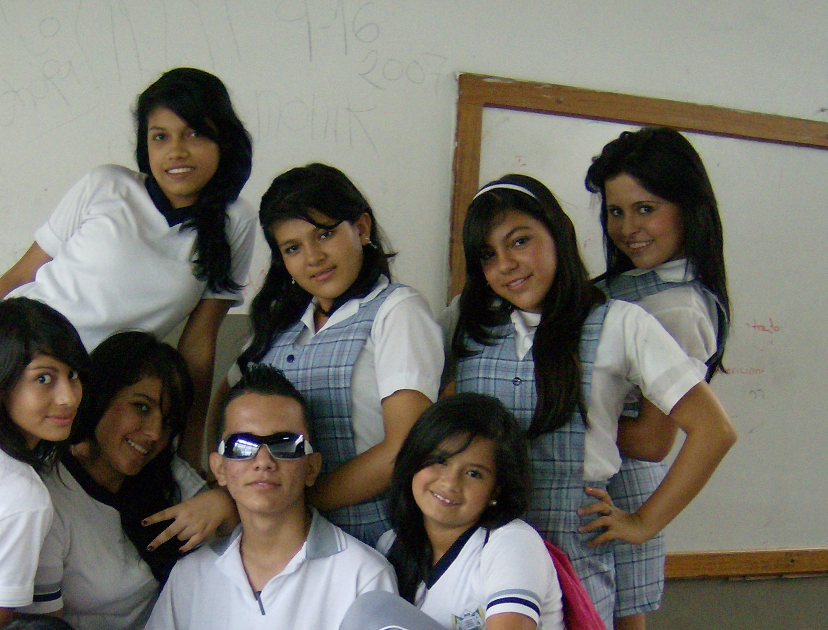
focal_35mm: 61
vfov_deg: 23.9
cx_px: 255
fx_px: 1466
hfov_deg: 31.2
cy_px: 503
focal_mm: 6
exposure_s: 1/64
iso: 184
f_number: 2.8
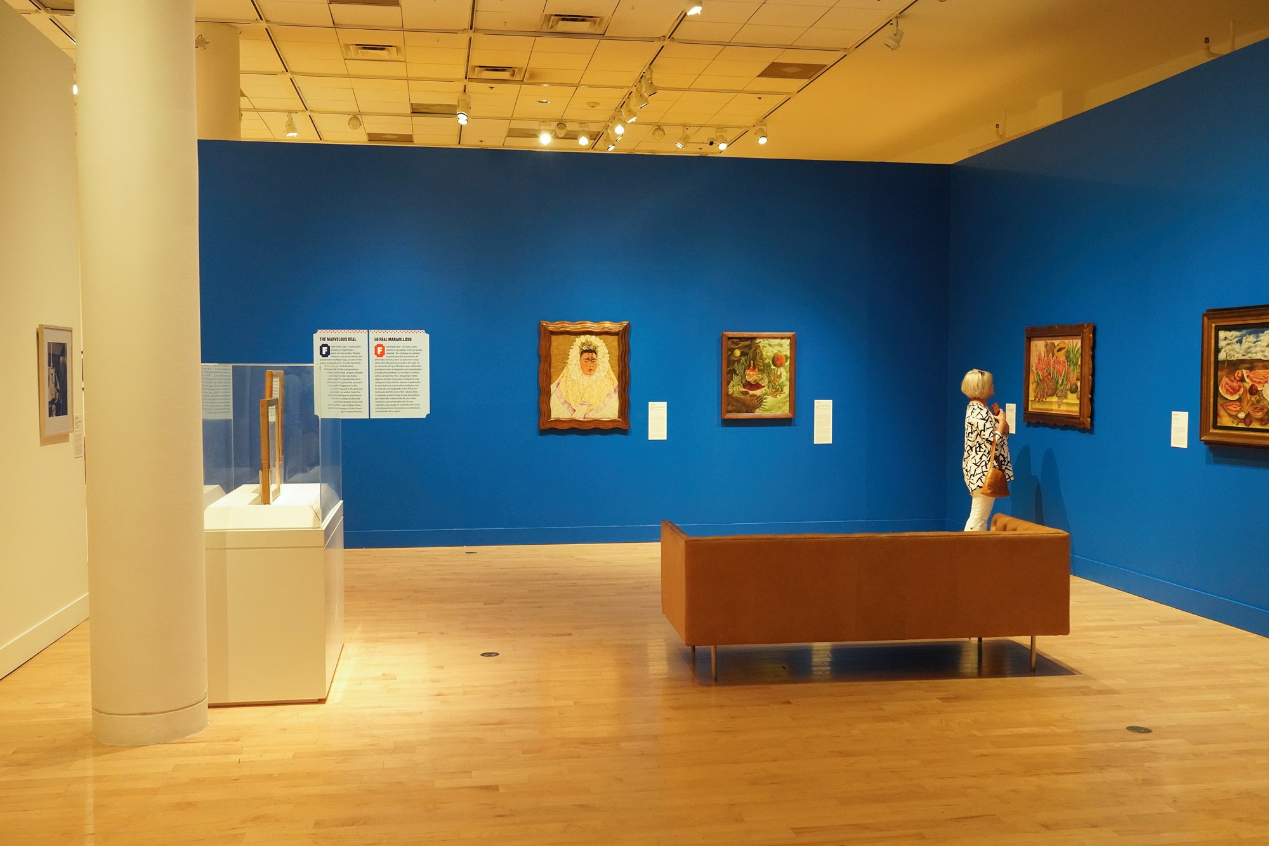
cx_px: 634
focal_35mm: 34
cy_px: 423
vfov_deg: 38.9
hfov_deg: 55.8
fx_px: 1199
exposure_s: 1/100
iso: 6400
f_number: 6.3
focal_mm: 34
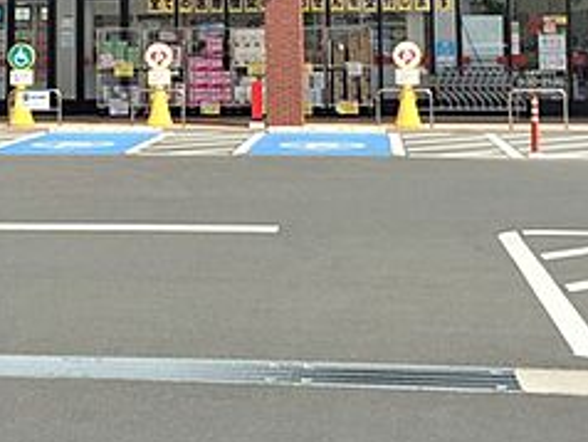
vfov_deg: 19.3
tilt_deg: +6.9
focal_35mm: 73
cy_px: -54
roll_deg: -1.5
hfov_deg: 26.5
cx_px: 203
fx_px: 1241
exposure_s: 1/2198
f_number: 2.2
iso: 32
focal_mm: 4.15
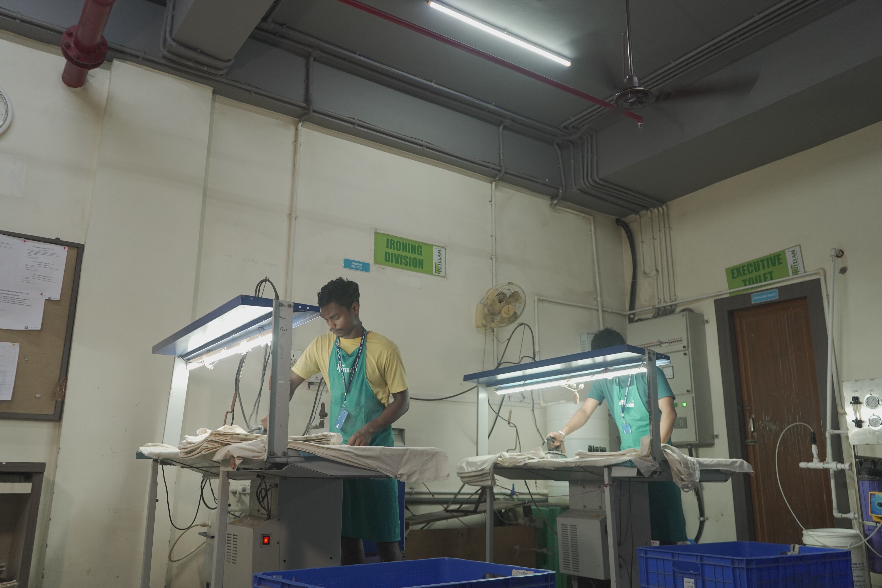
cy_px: 294
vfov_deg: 45.0
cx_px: 441
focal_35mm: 29
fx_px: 710
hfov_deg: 63.7
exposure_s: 1/100
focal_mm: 29
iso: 1600
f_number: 3.5
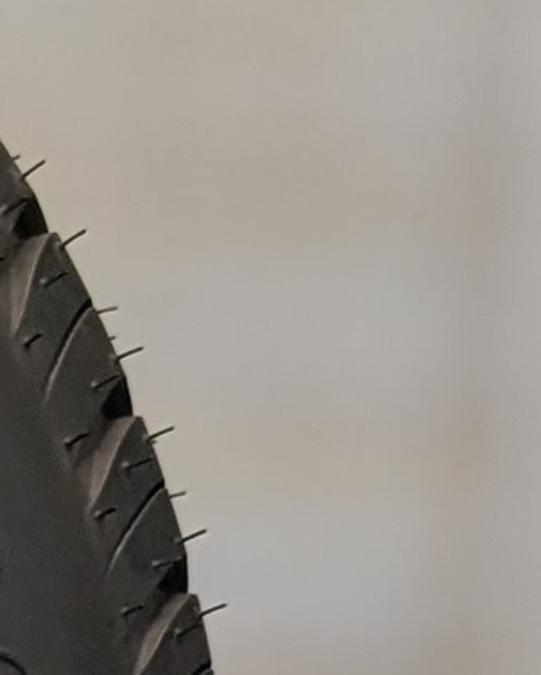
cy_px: 1393
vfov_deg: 10.9
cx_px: -1012
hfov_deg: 8.4
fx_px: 3180
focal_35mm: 159
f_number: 1.68
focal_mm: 6.9
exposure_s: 1/100
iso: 149
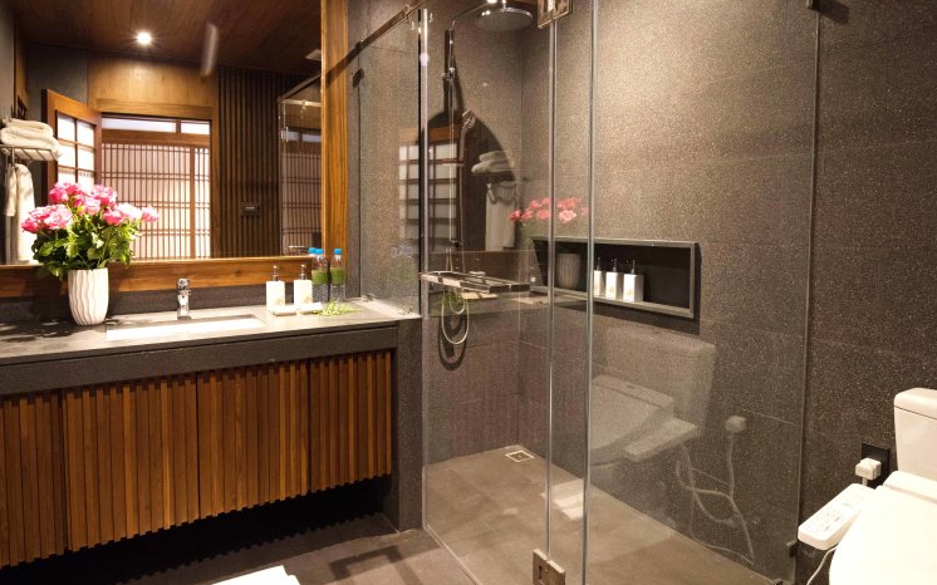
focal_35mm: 21
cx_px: 441
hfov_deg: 82.2
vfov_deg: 57.1
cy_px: 255
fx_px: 536
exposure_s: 1/6
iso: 1600
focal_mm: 15
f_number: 8
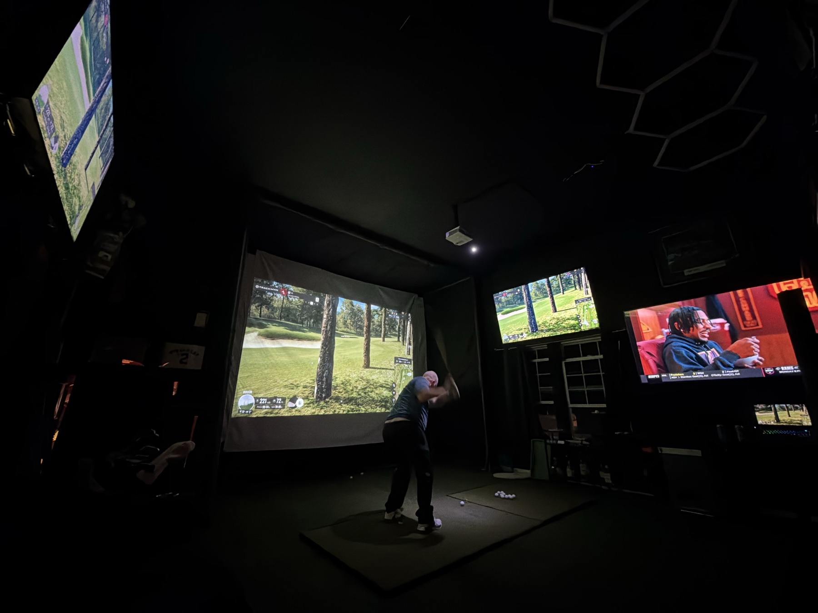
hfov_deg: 102.1
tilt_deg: +16.6
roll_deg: +0.2
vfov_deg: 85.7
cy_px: 306
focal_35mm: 14
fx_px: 331
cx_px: 409
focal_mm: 2.22
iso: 1250
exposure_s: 1/40
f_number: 2.2
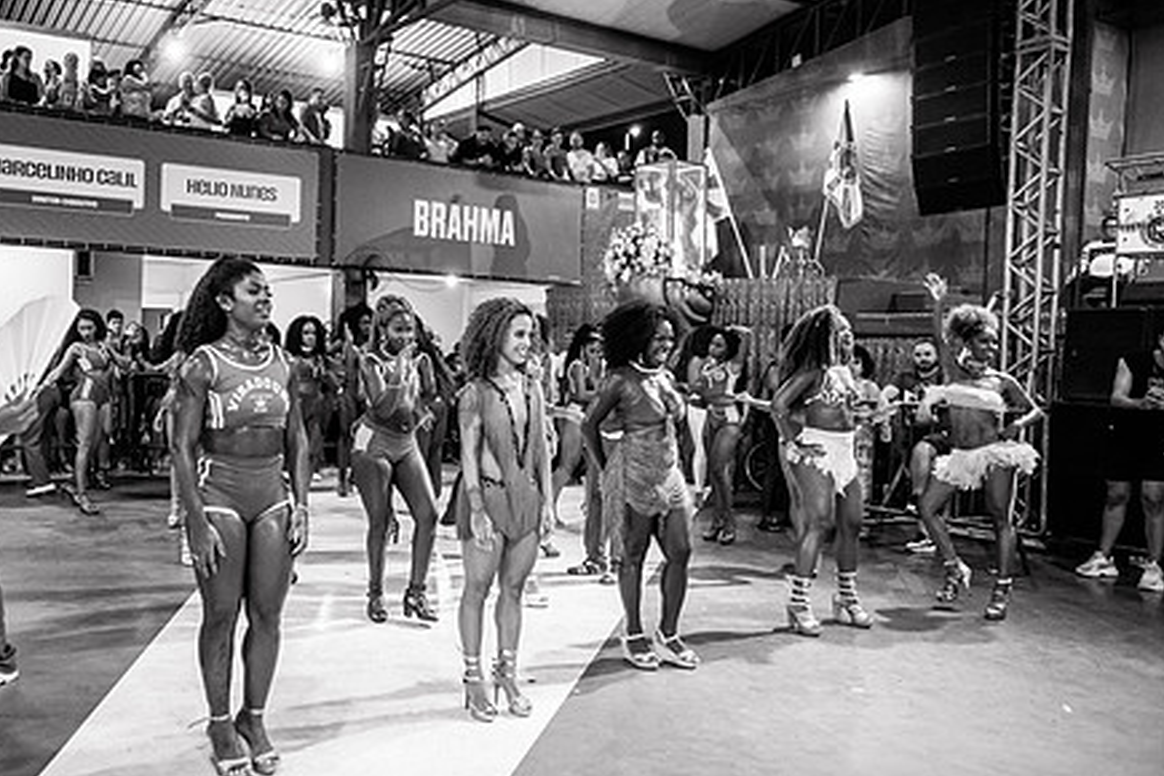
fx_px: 1035
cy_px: 376
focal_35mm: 32
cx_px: 415
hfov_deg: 57.8
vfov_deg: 41.1
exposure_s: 1/320
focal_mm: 24
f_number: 1.8
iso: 1600
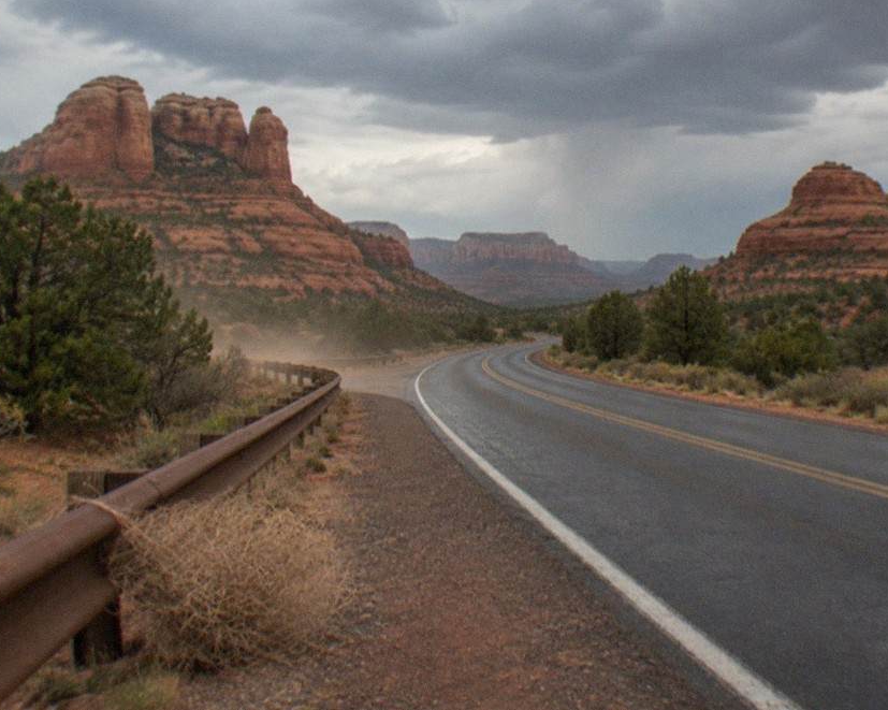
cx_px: 486
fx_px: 1103
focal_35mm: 42
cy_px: 353
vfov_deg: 35.7
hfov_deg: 43.8
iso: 500
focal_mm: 37
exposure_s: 1/320
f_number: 11
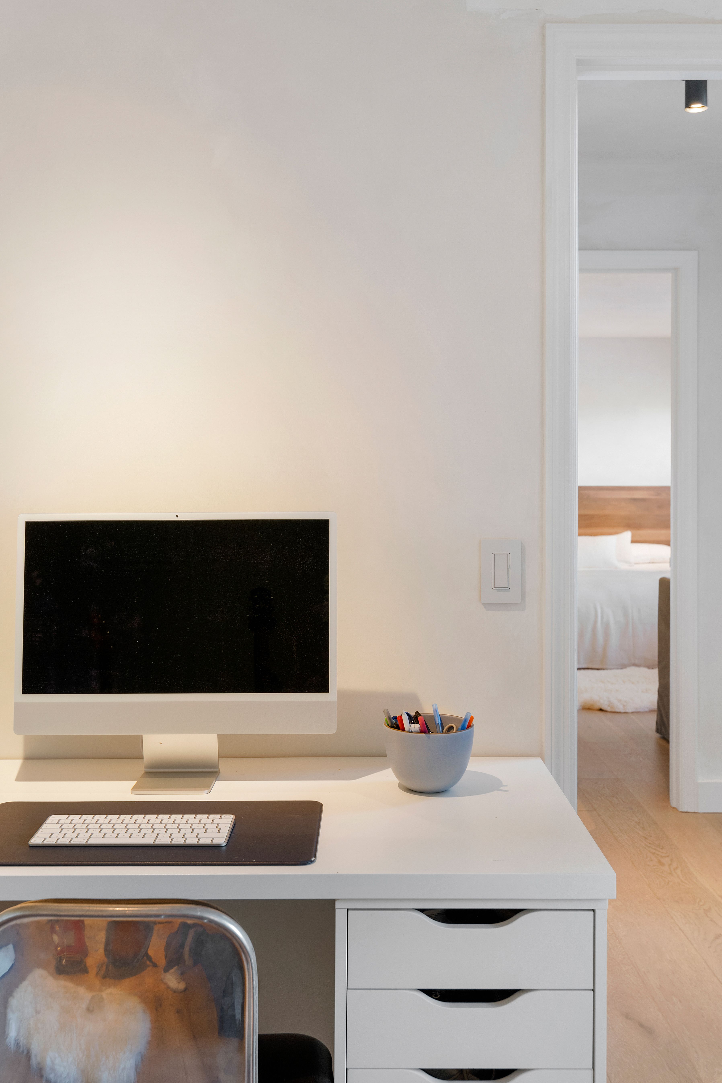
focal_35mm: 36
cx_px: 361
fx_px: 1083
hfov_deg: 36.9
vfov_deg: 53.1
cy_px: 542
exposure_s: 1/13
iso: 400
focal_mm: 24
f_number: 5
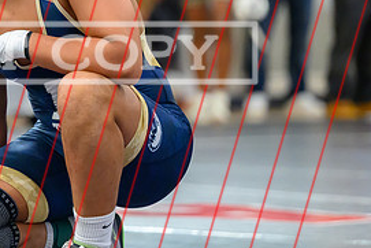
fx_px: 4238
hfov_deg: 5.0
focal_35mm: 411
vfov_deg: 3.3
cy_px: 9
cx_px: -14
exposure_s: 1/800
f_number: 2.8
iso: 5000
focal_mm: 160
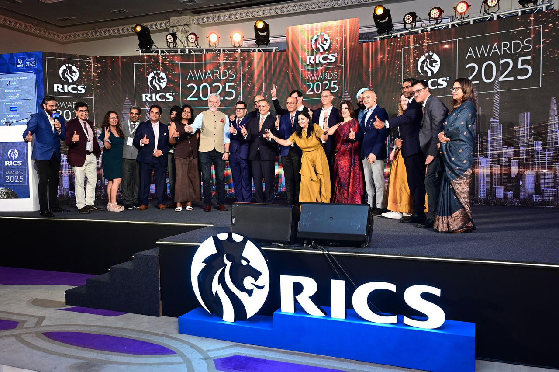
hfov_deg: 61.1
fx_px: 473
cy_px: 186
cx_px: 280
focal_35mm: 30
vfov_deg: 42.9
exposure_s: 1/160
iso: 1250
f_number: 4.5
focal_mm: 30.5
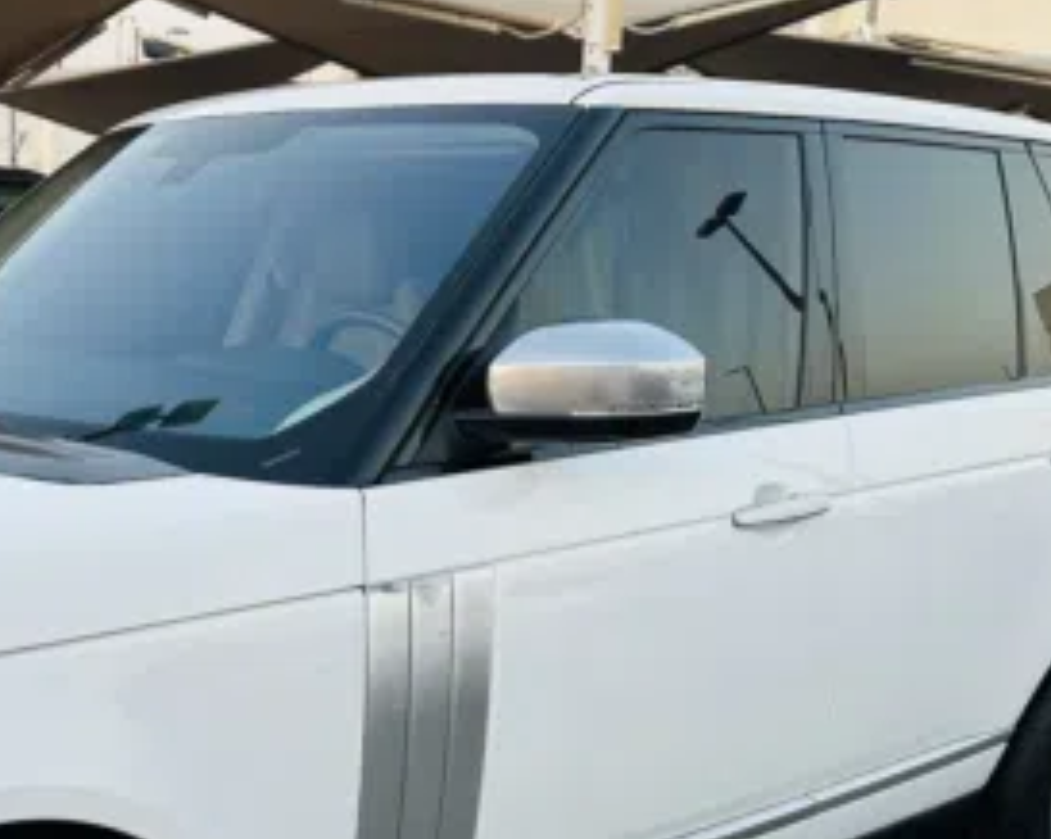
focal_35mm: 55
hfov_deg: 32.9
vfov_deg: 27.0
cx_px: 162
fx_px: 1710
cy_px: 689
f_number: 1.78
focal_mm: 6.86
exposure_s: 1/106
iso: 50
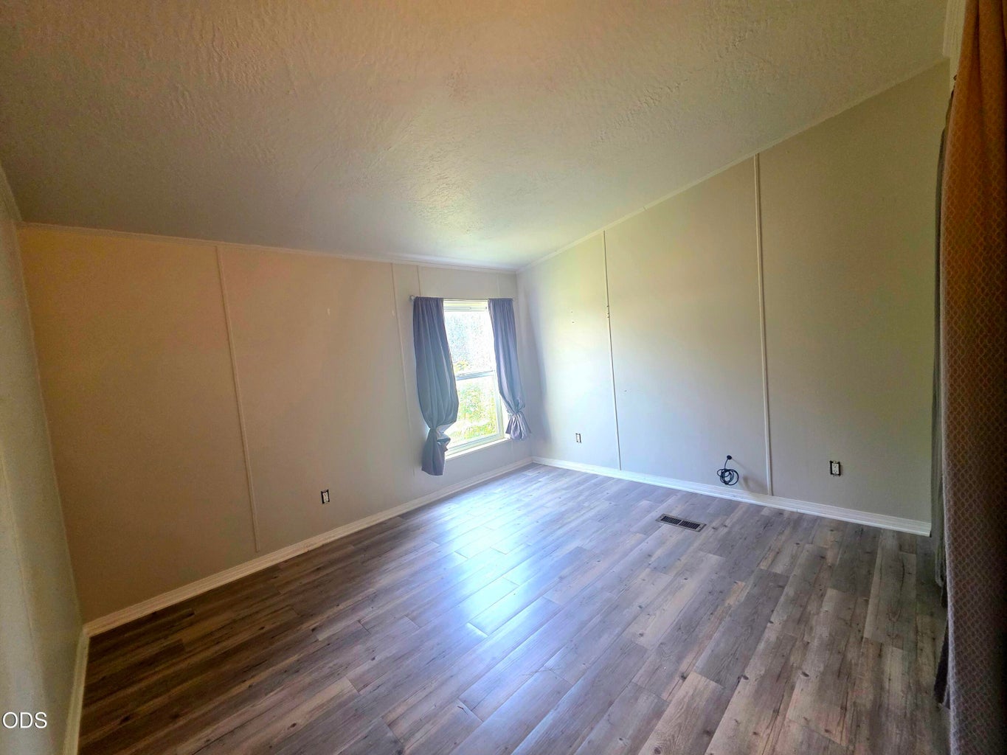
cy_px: 378
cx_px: 504
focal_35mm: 13
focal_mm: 2.2
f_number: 1.9
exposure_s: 1/120
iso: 250
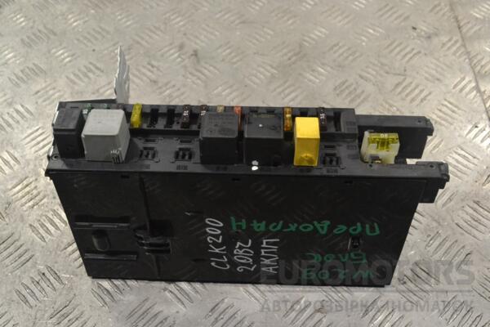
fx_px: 572
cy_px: 164
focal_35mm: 42
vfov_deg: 31.9
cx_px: 245
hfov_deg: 46.4
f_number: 8
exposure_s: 1/250
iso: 3200
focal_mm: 28
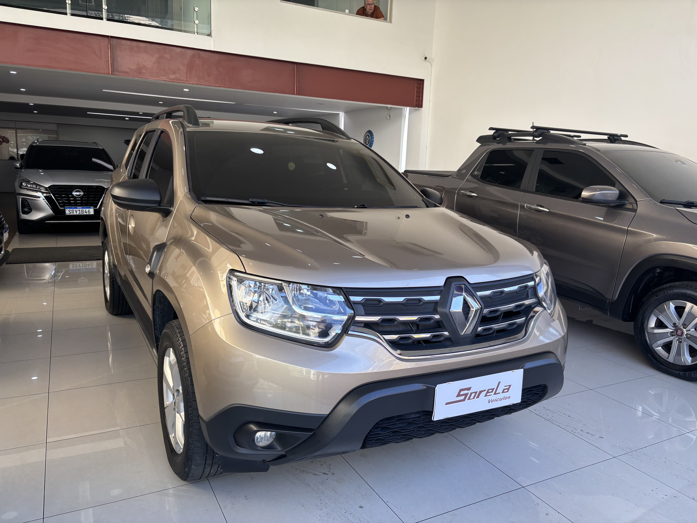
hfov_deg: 67.3
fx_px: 524
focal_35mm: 26
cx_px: 348
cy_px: 262
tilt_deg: -10.2
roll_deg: -2.8
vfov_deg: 53.1
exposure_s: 1/120
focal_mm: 5.96
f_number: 1.6
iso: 32
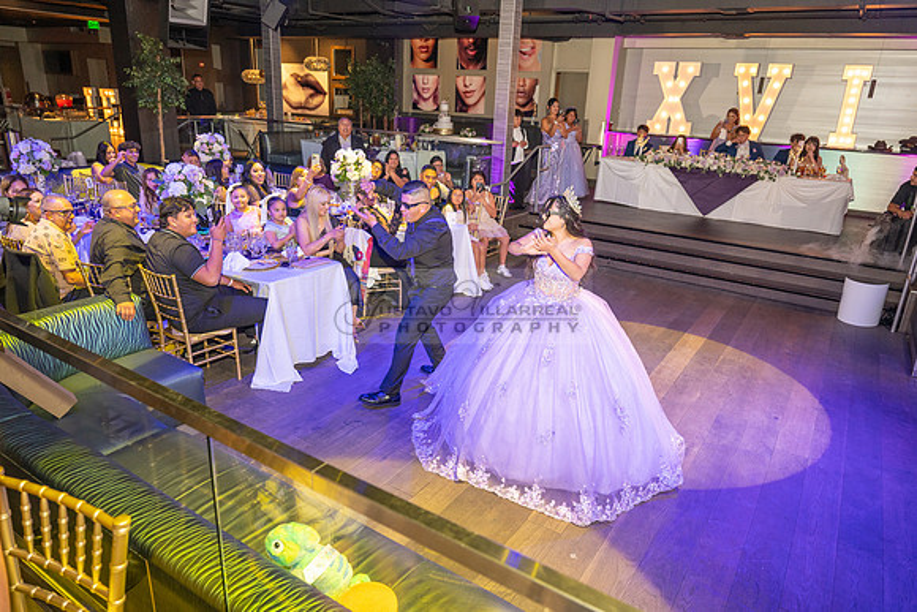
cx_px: 458
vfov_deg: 53.2
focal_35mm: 24
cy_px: 306
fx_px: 611
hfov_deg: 73.7
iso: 1000
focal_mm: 24
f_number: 3.5
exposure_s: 1/125
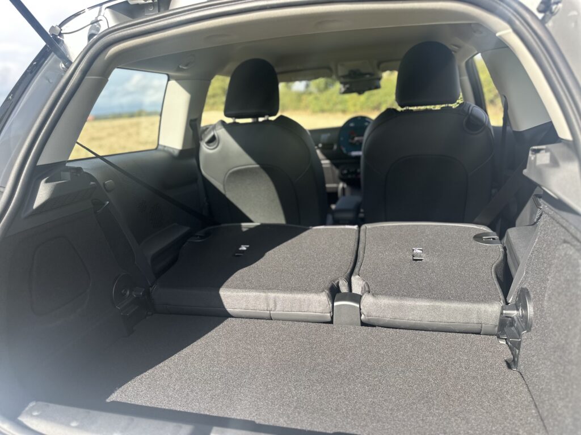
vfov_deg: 56.8
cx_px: 290
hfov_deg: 71.6
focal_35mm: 24
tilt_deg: -12.4
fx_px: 403
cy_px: 218
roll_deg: +4.2
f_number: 1.78
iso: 80
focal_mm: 6.86
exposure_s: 1/672
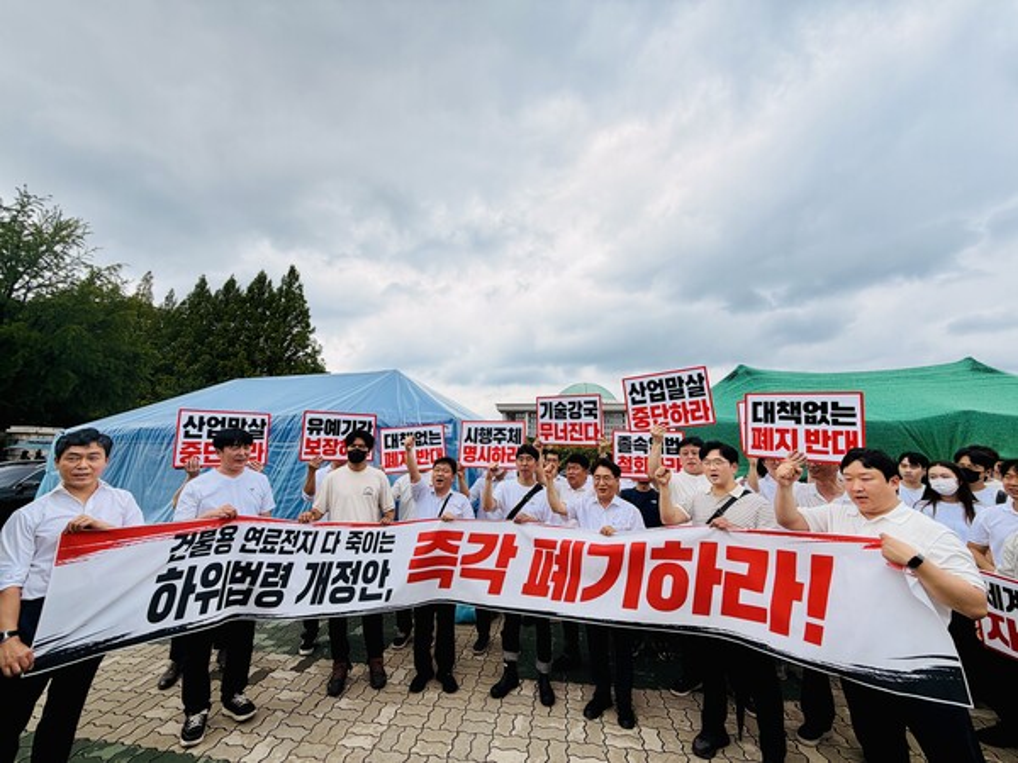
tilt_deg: +11.2
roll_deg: -1.5
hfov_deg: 102.1
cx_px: 509
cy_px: 382
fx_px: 412
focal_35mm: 14
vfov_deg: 85.7
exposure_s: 1/1211
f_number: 2.2
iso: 20
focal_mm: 2.22
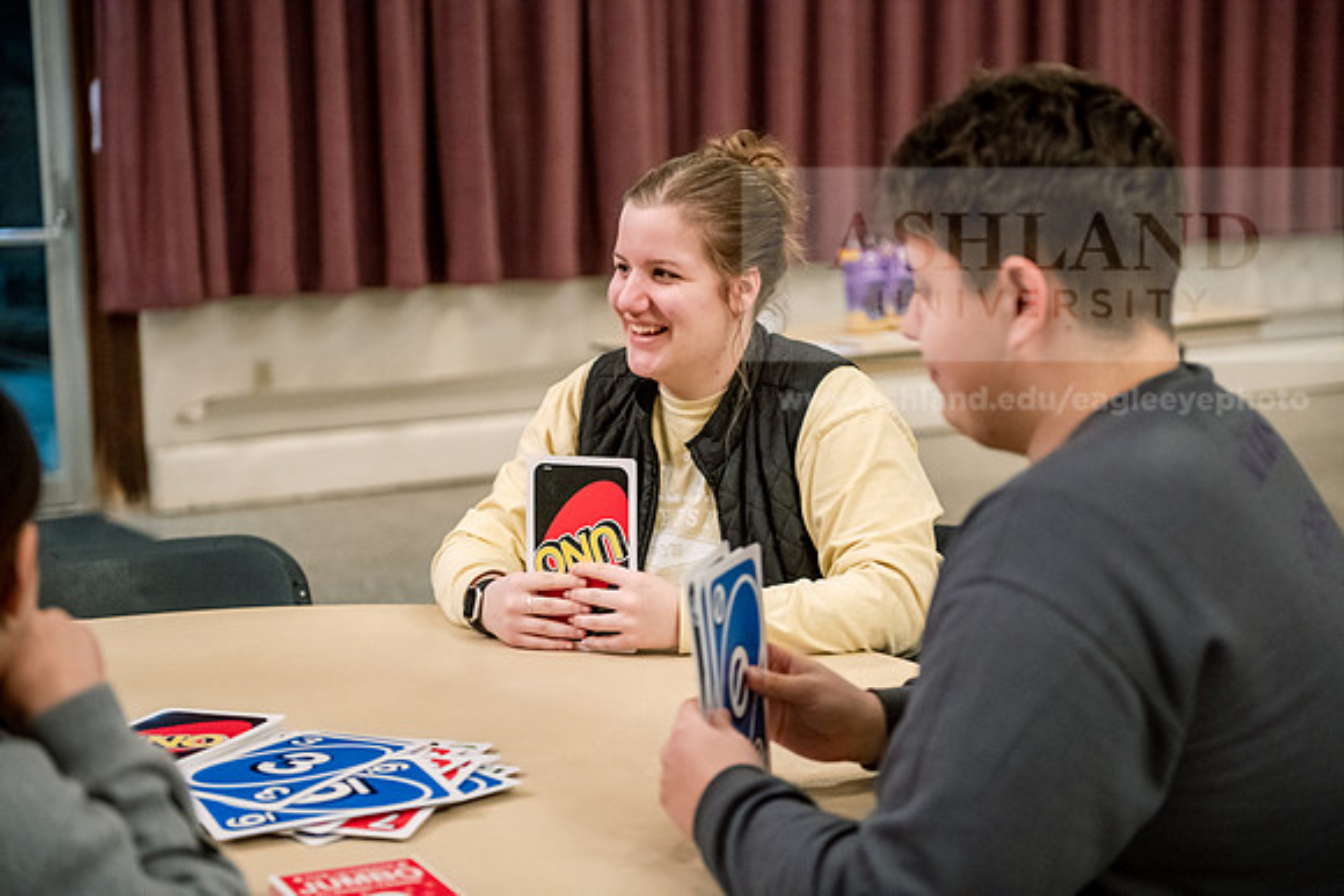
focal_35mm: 66
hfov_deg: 30.5
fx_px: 2464
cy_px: 448
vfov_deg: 20.6
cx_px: 672
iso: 5000
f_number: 2.8
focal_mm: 66
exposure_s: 1/125
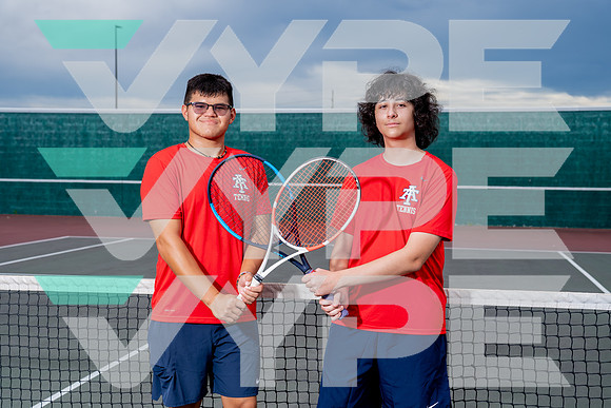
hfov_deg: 42.8
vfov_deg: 29.3
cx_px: 306
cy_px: 204
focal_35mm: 46
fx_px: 779
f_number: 5.6
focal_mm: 45
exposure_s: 1/250
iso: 100
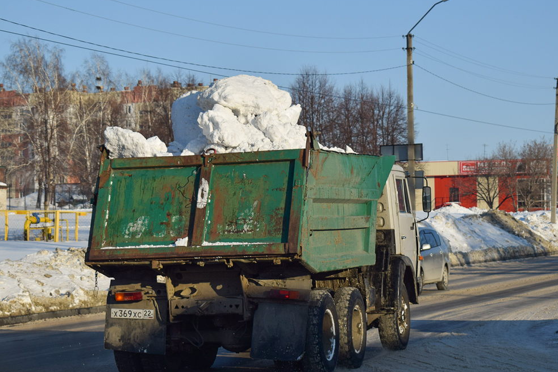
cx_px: 277
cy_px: 197
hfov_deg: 23.1
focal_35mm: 88
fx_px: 1364
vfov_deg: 15.5
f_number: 5.3
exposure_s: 1/1000
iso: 100
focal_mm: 48
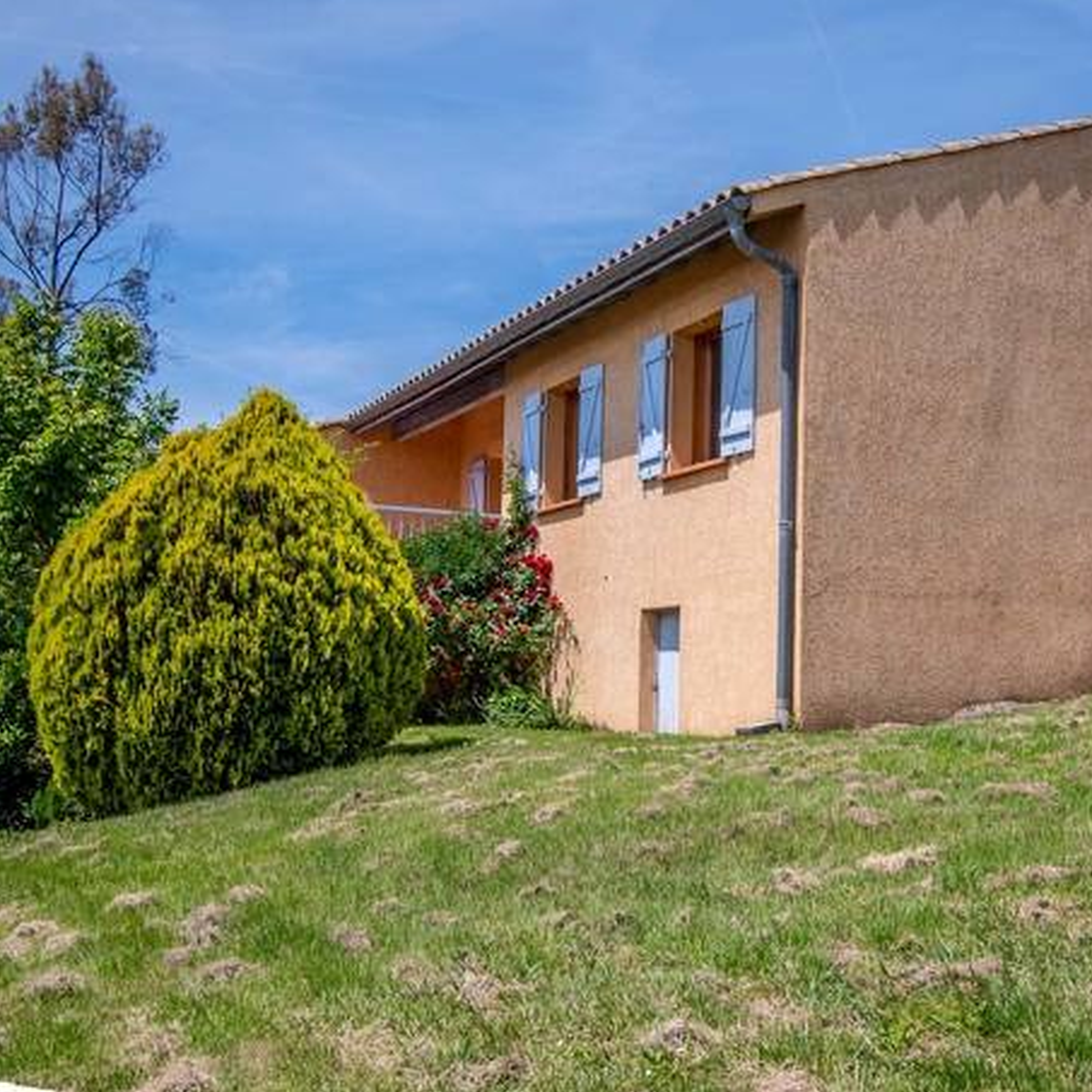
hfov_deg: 37.4
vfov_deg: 37.5
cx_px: 653
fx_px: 1606
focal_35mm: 45
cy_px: 582
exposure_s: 1/800
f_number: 5.6
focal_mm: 20
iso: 100
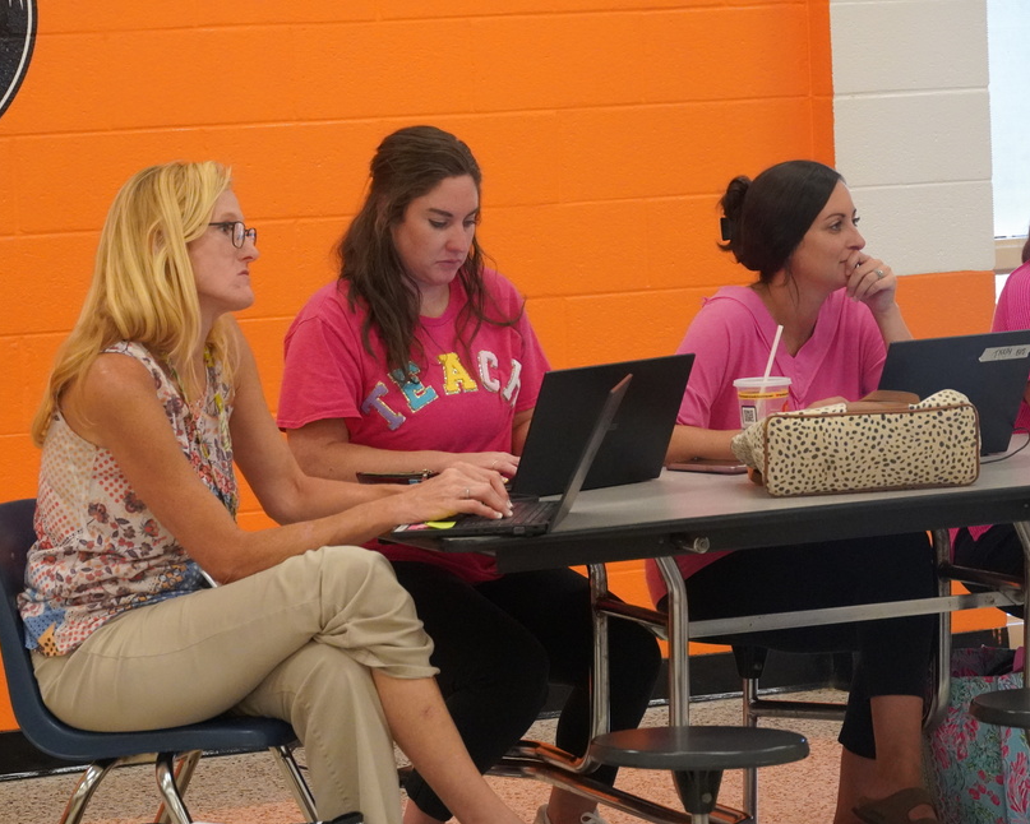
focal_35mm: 125
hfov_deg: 15.4
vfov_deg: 12.3
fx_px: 3811
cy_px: 405
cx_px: 408
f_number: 5.6
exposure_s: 1/160
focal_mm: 70
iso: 5000
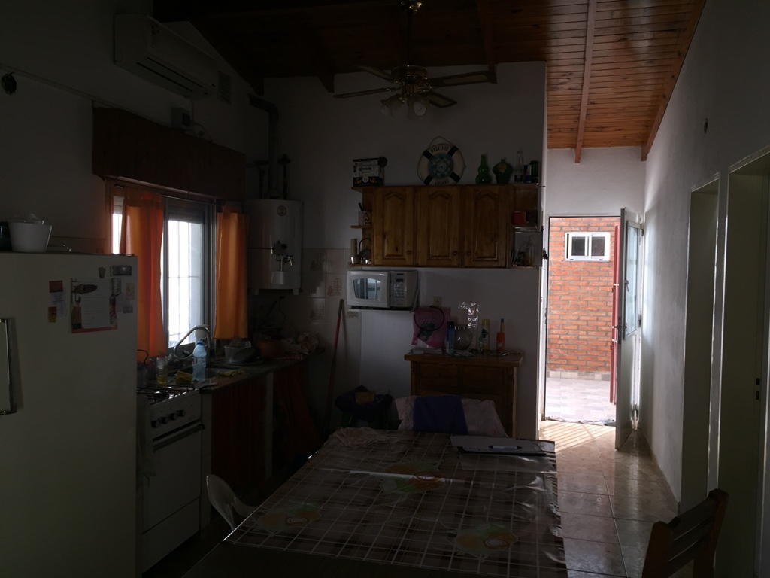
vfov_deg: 48.2
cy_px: 289
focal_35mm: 29
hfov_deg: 61.7
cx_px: 385
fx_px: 645
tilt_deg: -1.9
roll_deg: -1.1
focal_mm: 4.15
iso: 32
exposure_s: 1/85
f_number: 2.2
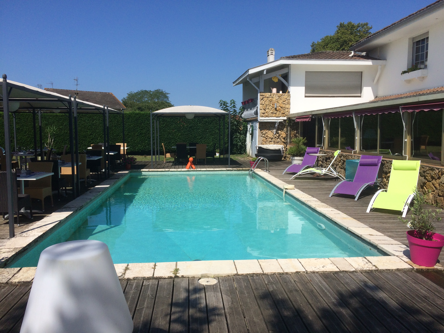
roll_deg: +0.3
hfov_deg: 61.7
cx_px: 222
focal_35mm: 29
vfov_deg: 48.2
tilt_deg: -6.7
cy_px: 166
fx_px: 372
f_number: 2.2
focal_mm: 4.15
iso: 32
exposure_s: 1/3731
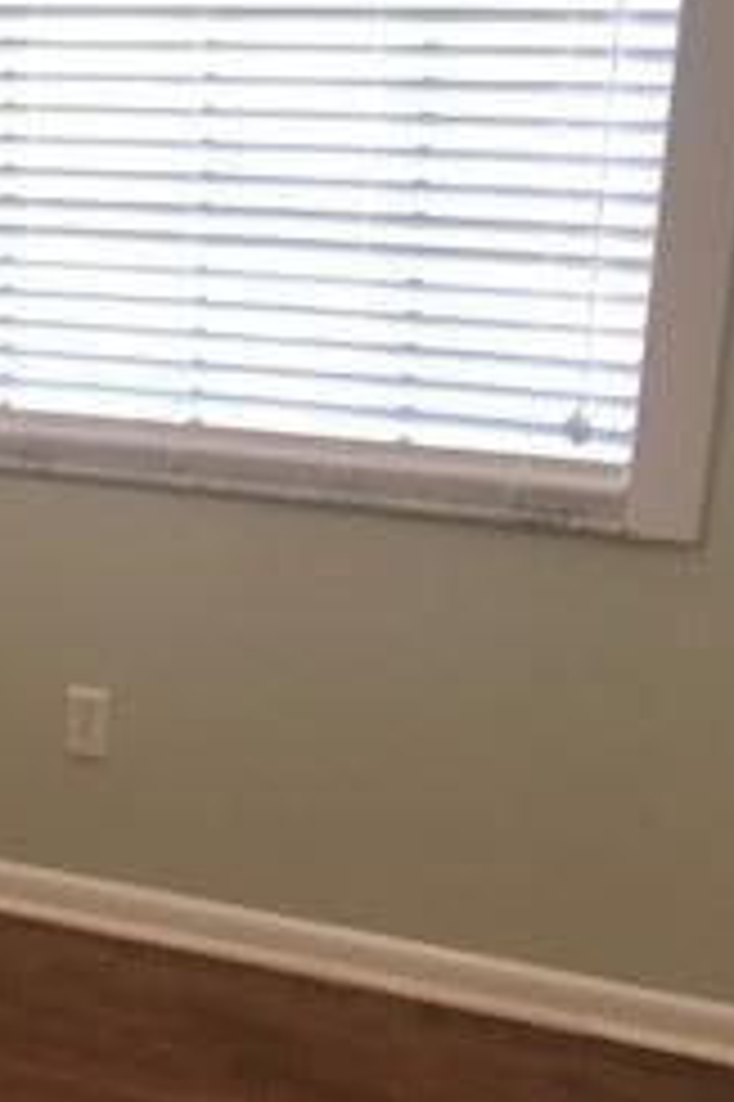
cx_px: -261
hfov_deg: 16.7
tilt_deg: -20.2
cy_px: 792
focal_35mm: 76
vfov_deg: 26.4
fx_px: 2327
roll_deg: -0.5
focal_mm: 3.99
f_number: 1.8
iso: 32
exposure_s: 1/24
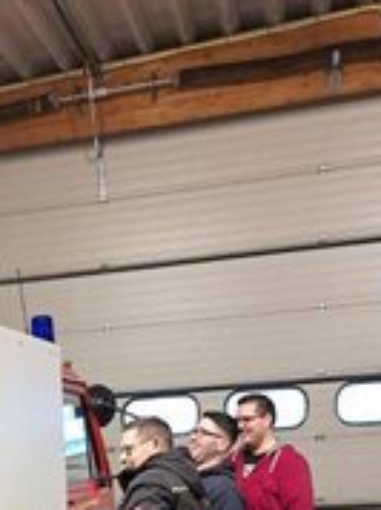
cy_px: 570
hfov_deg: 26.1
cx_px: 40
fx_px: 794
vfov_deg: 31.3
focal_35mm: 54
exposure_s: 1/50
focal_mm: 5.23
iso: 250
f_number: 1.8
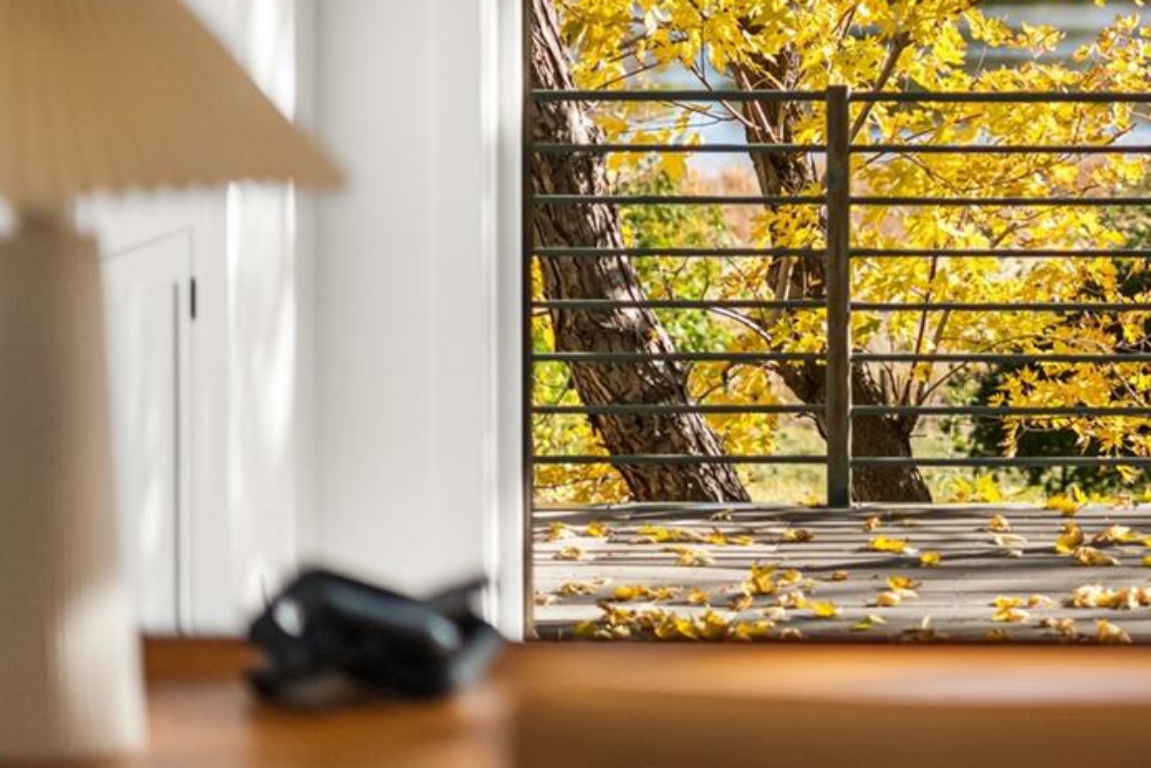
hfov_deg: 17.3
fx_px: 3678
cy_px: -67
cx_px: 1229
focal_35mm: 115
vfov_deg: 11.8
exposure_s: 1/2000
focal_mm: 50
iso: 400
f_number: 1.8
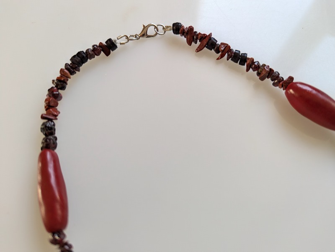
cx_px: 168
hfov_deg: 71.5
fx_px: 233
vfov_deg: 56.9
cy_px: 126
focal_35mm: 24
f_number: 1.85
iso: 106
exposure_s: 1/144
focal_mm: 6.81
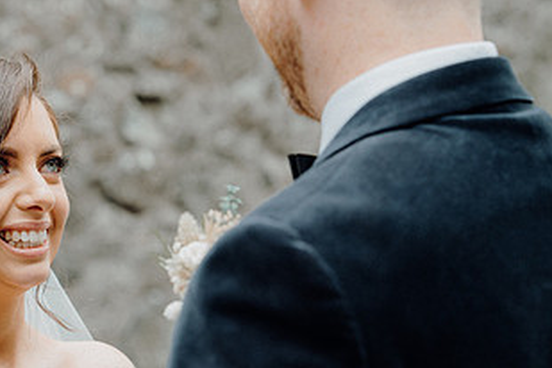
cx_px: 188
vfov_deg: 11.0
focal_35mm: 124
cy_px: 242
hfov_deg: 16.5
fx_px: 1901
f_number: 3.5
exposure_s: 1/160
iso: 200
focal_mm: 66
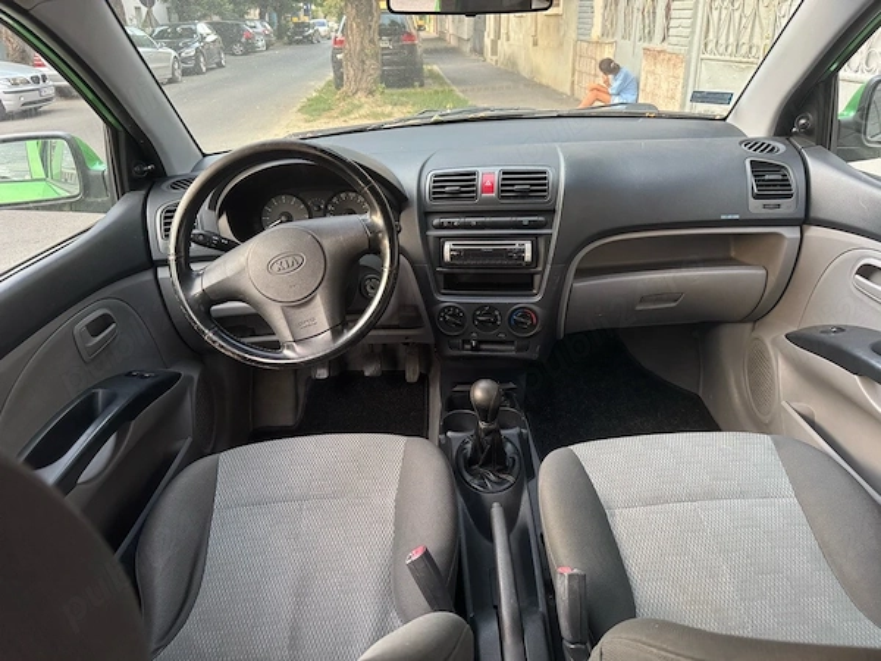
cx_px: 440
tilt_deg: -26.0
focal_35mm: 24
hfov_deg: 71.6
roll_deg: +2.6
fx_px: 611
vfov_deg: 56.8
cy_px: 330
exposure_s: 1/60
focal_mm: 6.76
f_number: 1.78
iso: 320
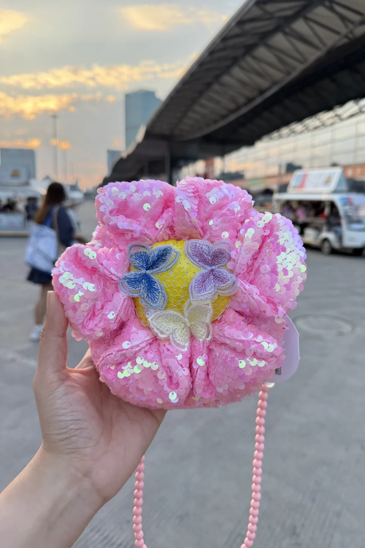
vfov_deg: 71.5
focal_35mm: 25
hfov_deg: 51.2
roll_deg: -1.3
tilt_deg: -10.6
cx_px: 205
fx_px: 380
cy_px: 274
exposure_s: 1/504
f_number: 1.78
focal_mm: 6.76
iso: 100
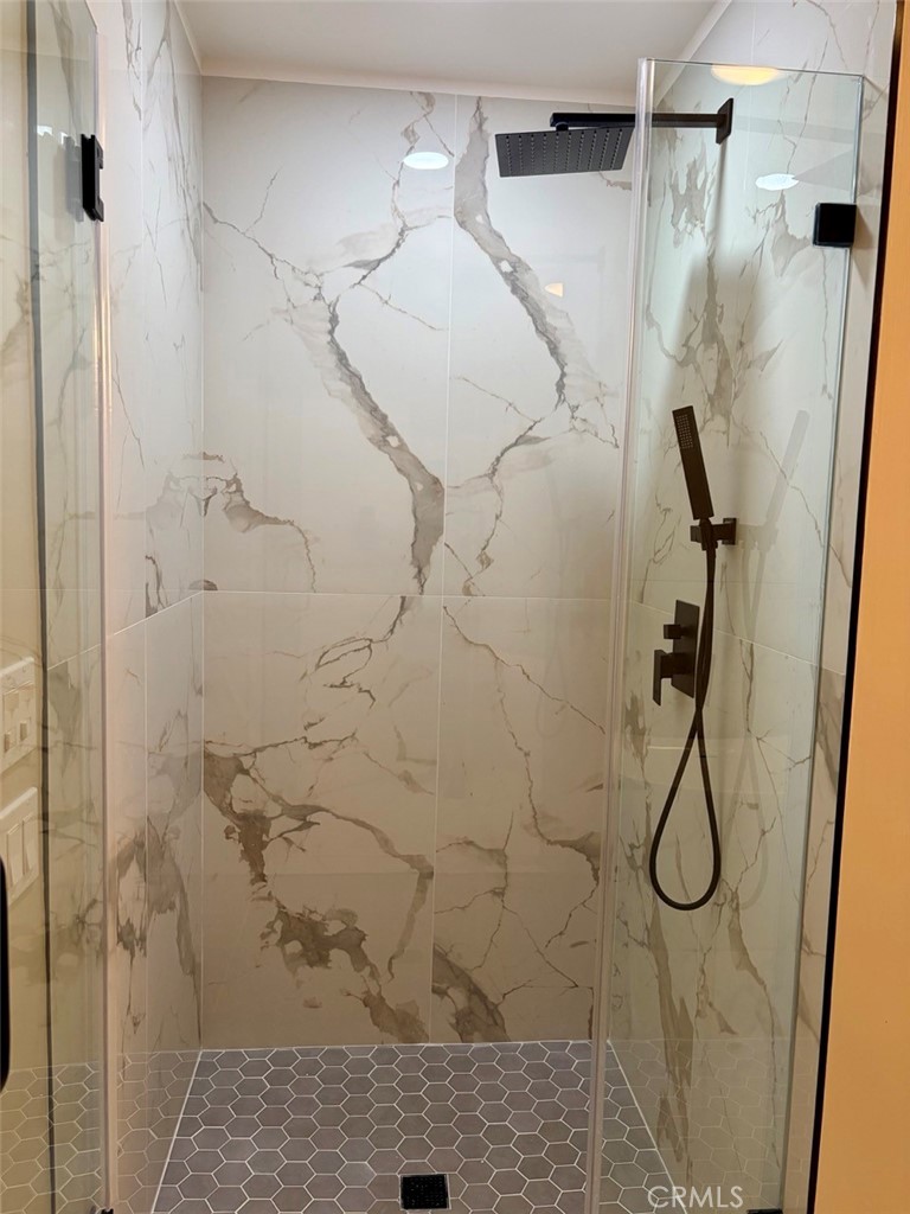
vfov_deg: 67.3
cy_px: 607
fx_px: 911
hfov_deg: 53.1
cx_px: 455
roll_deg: -1.5
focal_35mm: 26
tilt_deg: -5.3
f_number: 1.6
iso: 100
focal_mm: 5.96
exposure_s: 1/120
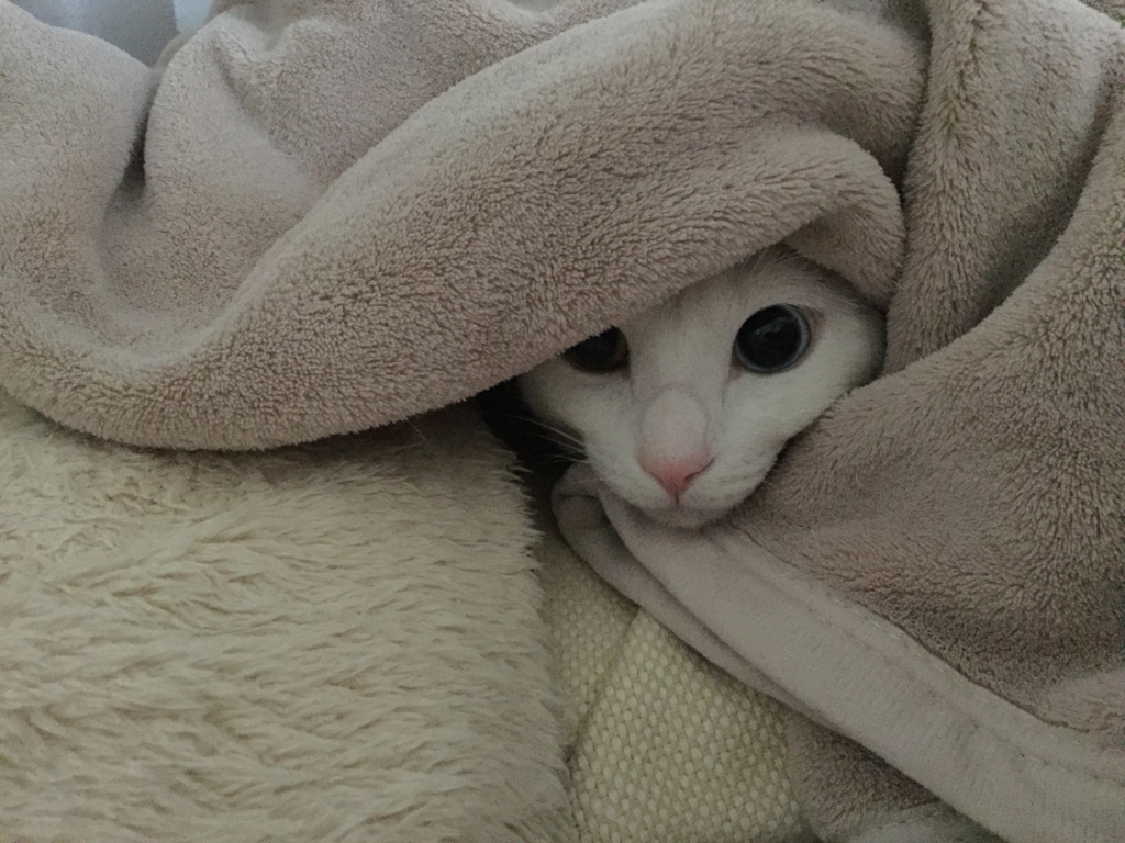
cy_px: 422
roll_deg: -0.5
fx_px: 942
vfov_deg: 48.2
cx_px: 562
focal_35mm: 29
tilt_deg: -33.7
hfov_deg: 61.7
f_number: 2.2
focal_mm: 4.15
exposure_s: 1/15
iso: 1600
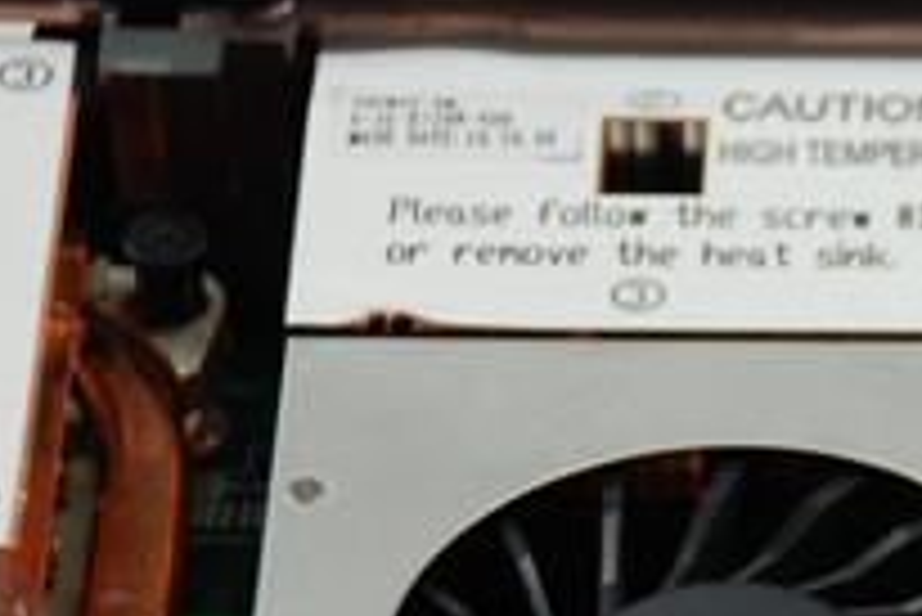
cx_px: 1394
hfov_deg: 5.1
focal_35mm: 398
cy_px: 688
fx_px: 10189
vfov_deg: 3.5
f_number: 5.6
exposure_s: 1/13
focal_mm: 85
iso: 400
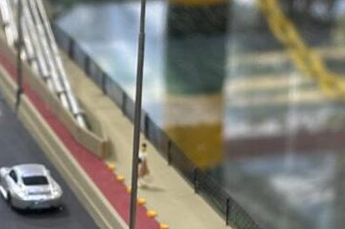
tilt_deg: -21.4
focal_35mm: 177
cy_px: 298
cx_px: -4
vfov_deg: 7.7
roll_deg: +0.3
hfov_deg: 11.5
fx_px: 1695
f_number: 1.6
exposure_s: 1/60
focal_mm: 5.96
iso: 125
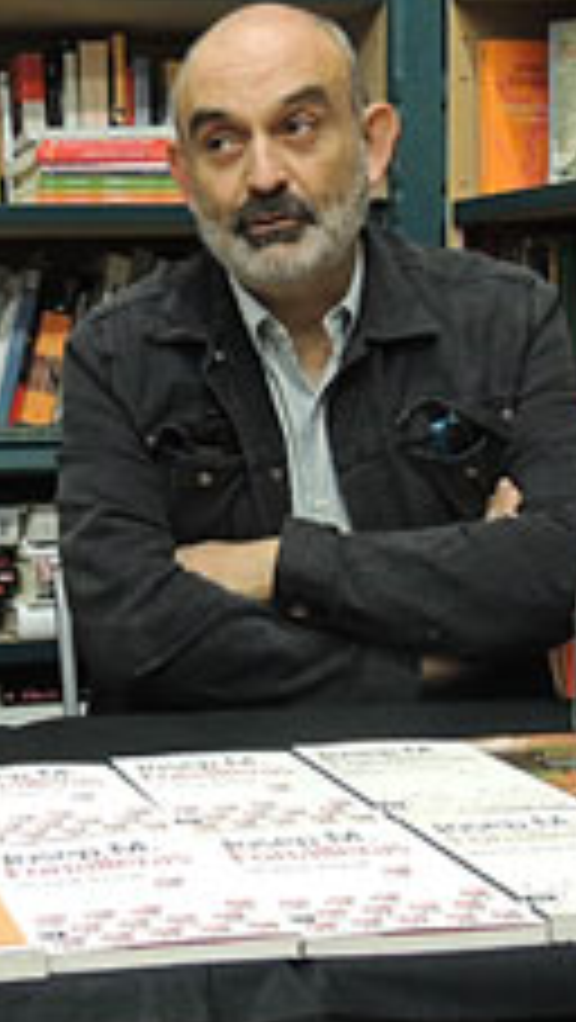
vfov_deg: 30.5
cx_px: -9
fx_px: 1870
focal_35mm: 69
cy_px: 482
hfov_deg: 17.1
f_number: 3.1
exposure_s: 1/20
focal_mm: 5.3
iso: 400
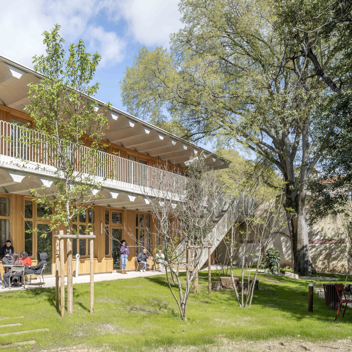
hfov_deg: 54.4
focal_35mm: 29
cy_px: 172
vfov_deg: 55.6
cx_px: 114
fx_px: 334
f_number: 13
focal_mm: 30
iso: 400
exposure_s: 1/320
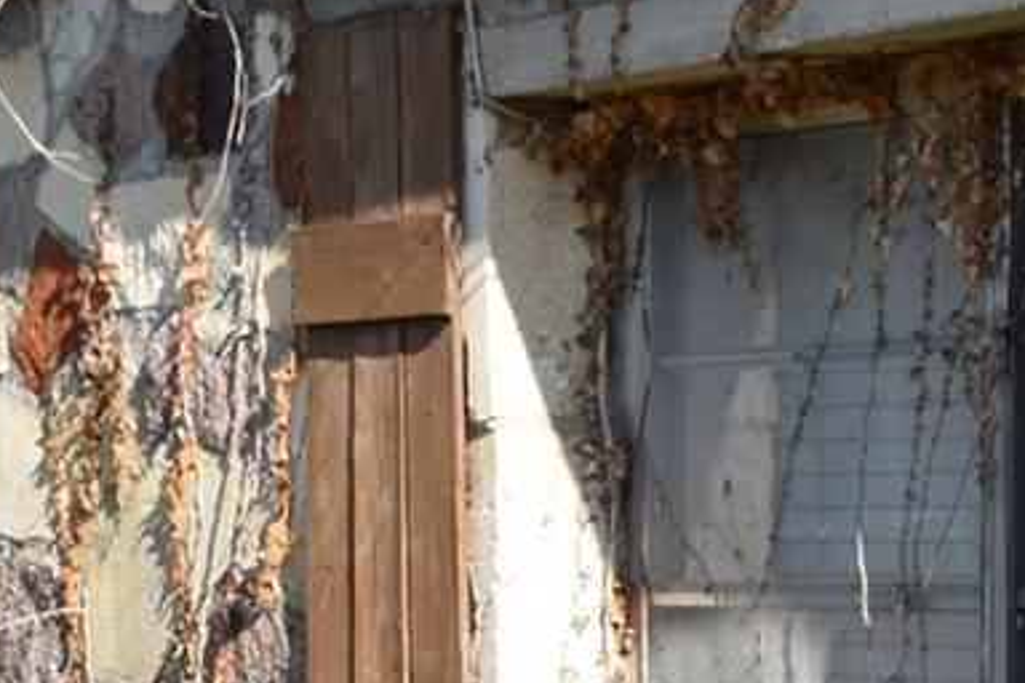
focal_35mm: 176
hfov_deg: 11.7
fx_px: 5011
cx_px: 654
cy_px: 892
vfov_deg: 7.7
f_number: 9.5
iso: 200
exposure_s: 1/350
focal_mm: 22
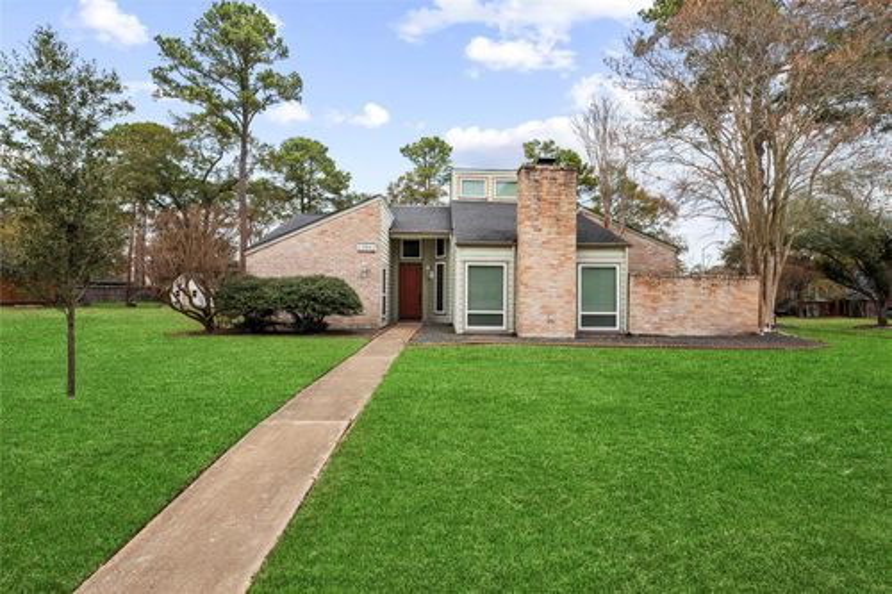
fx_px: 421
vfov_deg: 70.4
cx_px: 446
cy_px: 297
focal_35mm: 17
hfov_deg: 93.3
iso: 100
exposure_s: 1/160
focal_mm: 17
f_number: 8
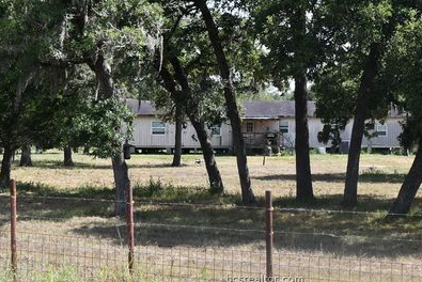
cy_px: 108
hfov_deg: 25.0
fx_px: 950
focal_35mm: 81
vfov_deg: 16.9
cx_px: 265
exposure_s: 1/250
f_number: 8
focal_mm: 32
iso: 160
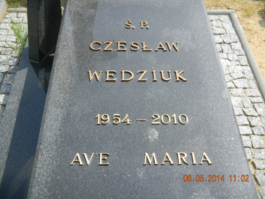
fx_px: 352
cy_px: 100
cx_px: 132
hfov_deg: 41.2
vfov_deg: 31.5
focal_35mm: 46
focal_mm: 8.3
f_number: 4.1
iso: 80
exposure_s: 1/398
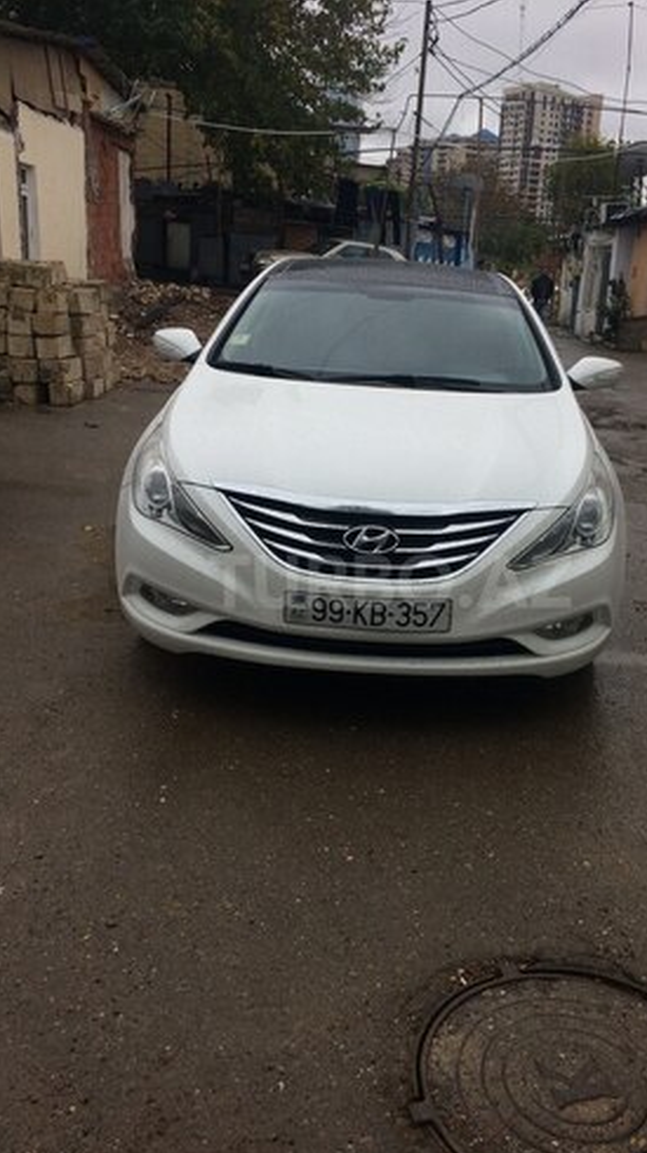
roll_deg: -4.4
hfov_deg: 36.5
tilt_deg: -17.2
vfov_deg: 61.0
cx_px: 391
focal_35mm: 32
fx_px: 978
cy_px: 581
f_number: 2.2
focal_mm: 4.15
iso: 32
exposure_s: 1/383
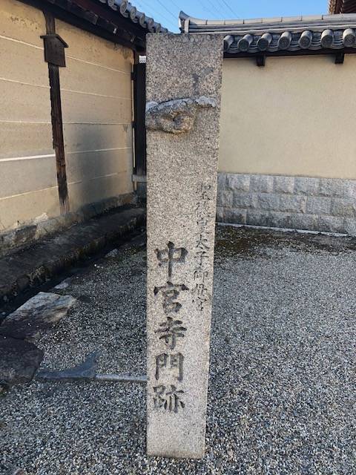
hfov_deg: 49.7
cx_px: 178
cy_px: 238
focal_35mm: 28
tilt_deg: -13.4
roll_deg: +0.0
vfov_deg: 63.4
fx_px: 384
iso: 20
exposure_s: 1/191
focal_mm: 3.99
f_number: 1.8
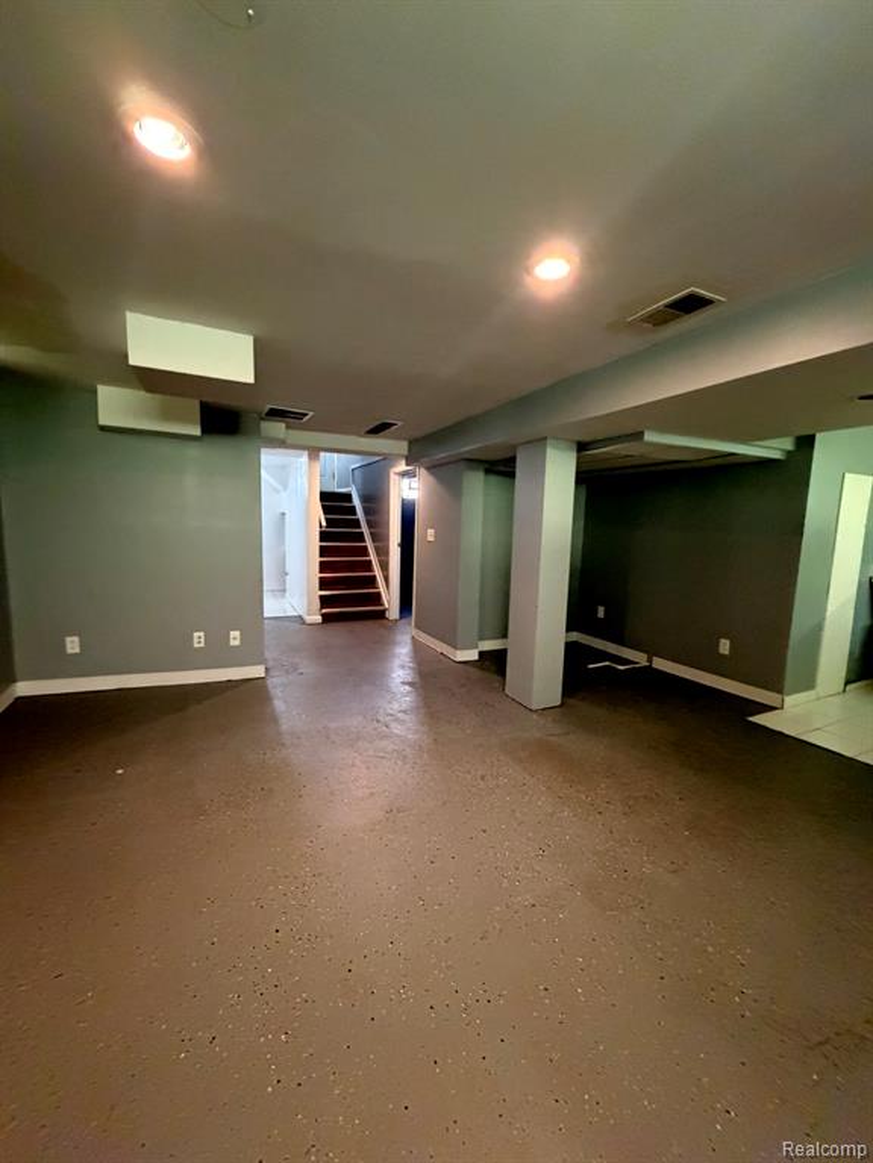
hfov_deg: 85.7
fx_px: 471
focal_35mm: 14
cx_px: 436
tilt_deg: -6.8
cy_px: 582
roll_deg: -0.5
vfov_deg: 102.1
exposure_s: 1/60
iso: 1000
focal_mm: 2.22
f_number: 2.2
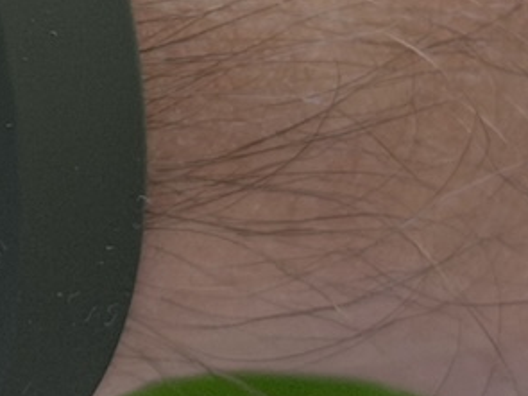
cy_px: -254
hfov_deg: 6.2
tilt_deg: -50.2
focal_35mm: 309
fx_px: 4711
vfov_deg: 4.8
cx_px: -544
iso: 64
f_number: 1.78
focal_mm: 6.76
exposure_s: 1/377
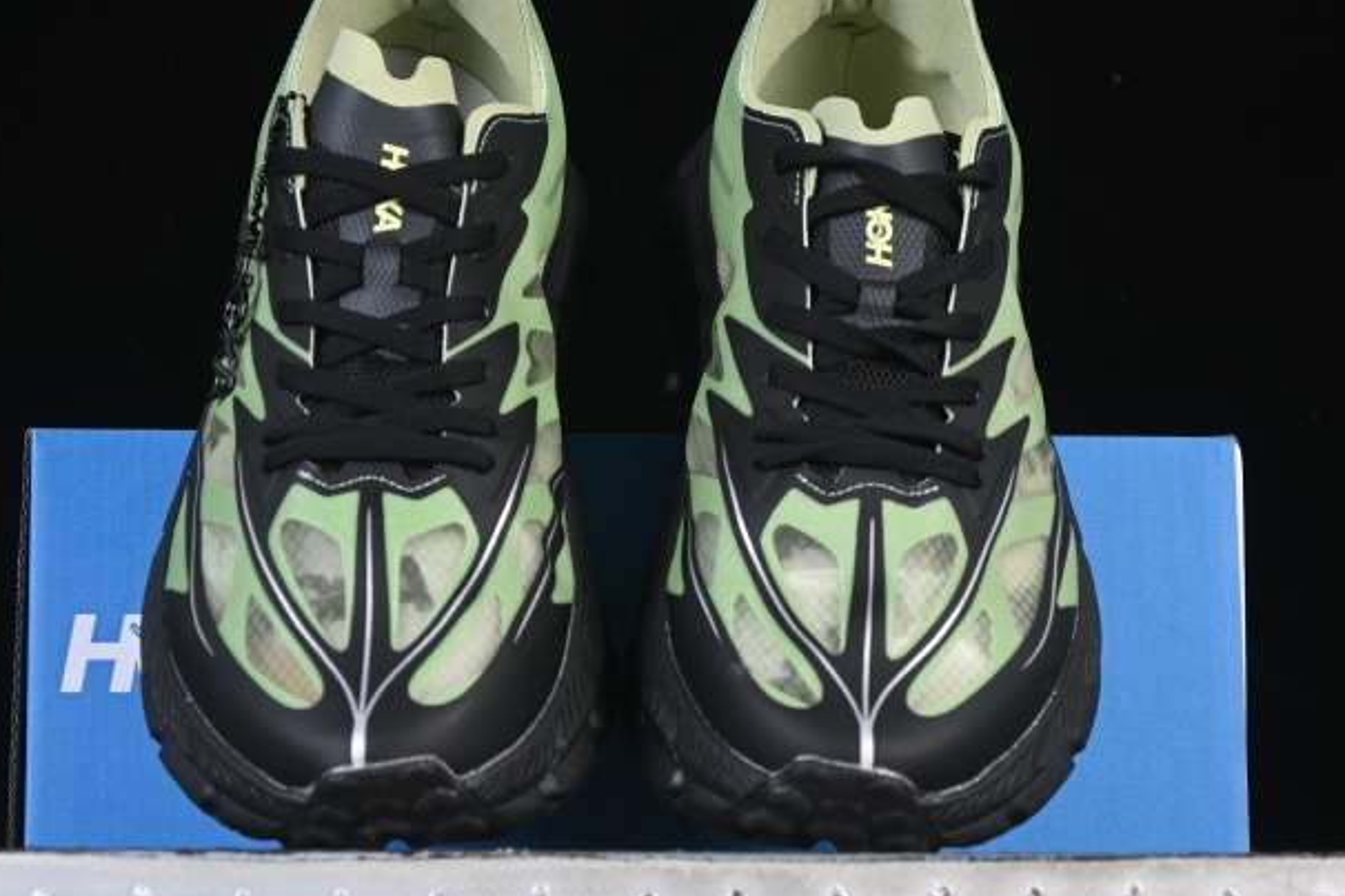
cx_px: 641
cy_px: 485
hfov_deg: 20.6
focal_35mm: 99
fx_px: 3698
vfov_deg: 13.8
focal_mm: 50
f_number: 6.3
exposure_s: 1/80
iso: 160
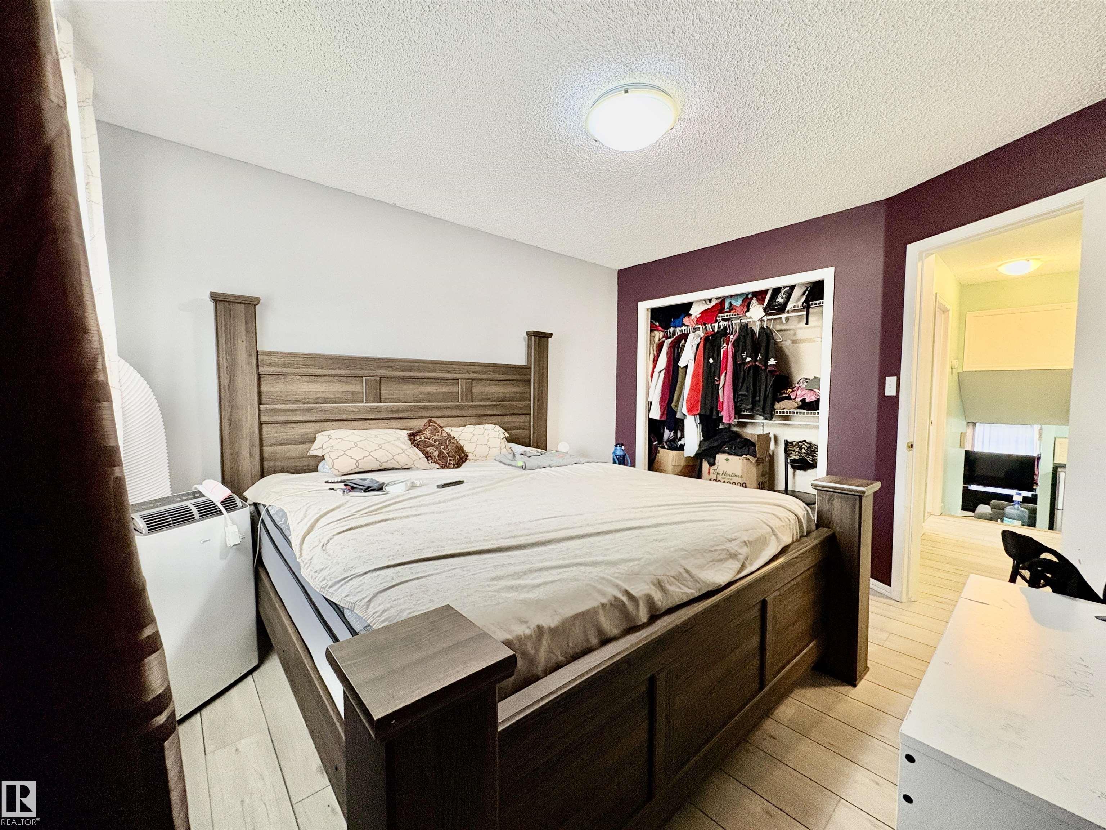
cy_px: 415
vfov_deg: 85.7
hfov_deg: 102.1
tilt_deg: -2.5
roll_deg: +0.2
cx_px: 553
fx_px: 447
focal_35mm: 14
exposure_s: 1/60
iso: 400
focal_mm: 2.22
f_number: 2.2
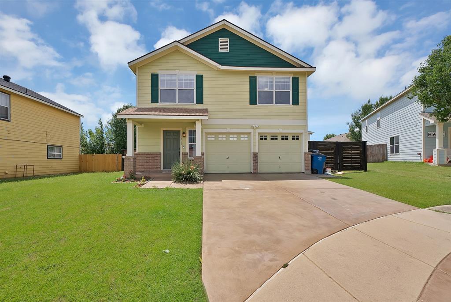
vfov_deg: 73.8
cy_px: 151
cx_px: 226
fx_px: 201
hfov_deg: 96.7
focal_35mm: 16
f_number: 9
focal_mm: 16
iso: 640
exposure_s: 1/500
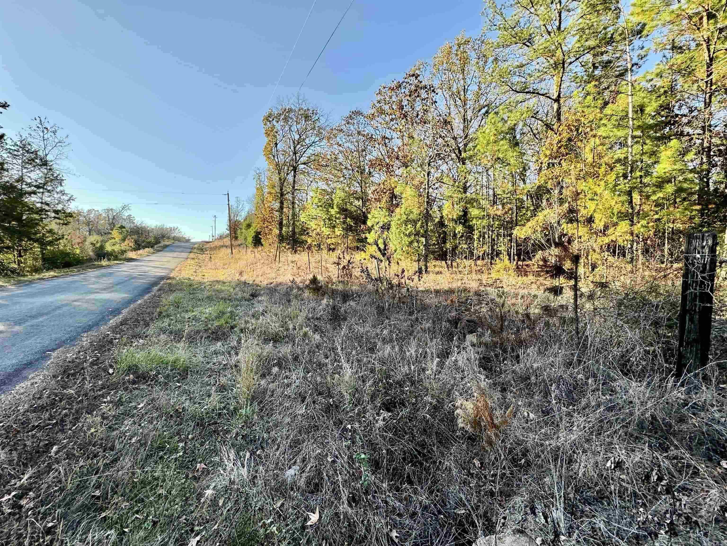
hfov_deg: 102.1
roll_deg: -0.2
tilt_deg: -3.5
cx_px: 364
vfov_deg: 85.7
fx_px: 294
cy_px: 273
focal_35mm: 14
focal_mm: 2.22
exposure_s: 1/239
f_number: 2.2
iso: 40
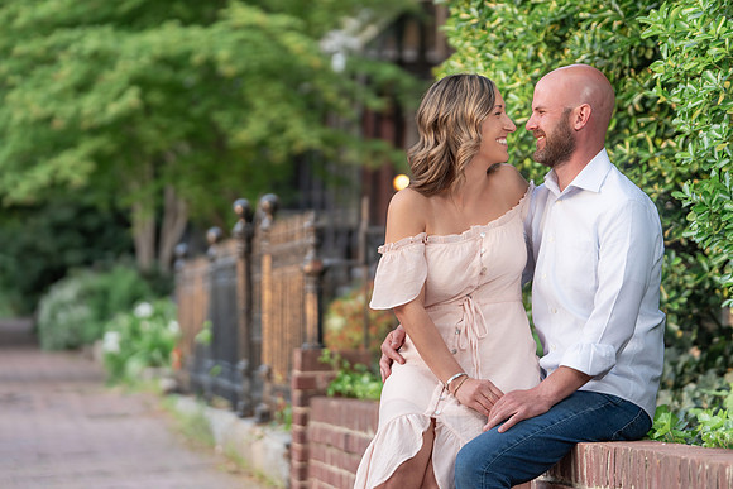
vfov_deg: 9.5
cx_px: 366
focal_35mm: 144
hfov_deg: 14.2
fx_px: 2933
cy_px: 244
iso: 640
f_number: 4
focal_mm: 144
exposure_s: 1/200
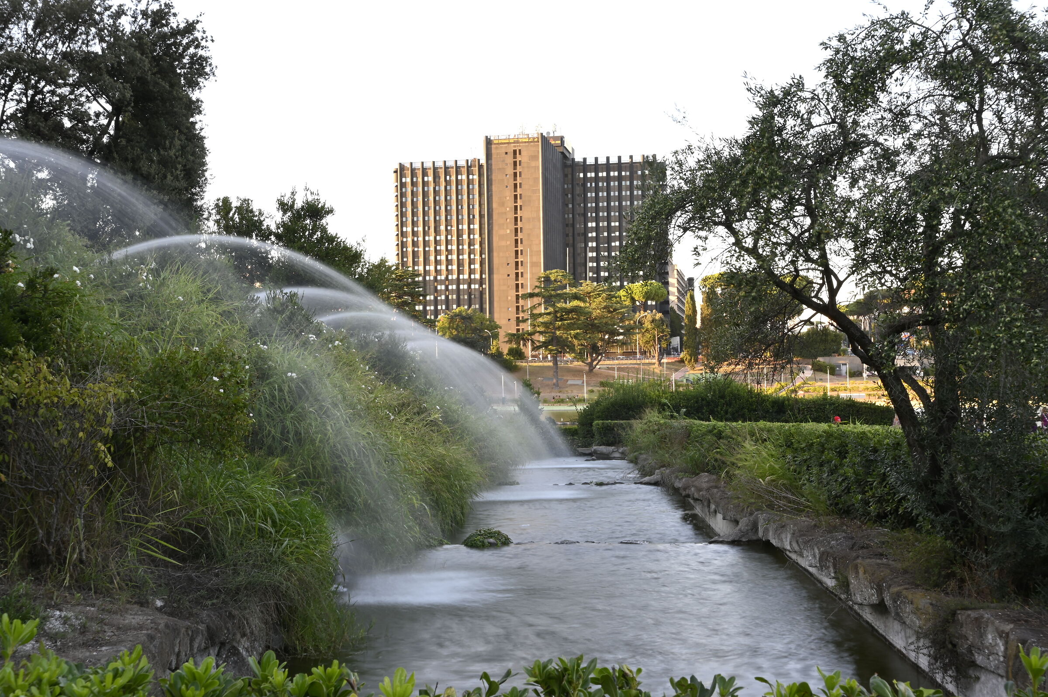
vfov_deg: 33.4
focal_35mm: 40
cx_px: 524
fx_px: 1164
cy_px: 348
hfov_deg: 48.5
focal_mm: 40
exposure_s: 1/1.3
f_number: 22
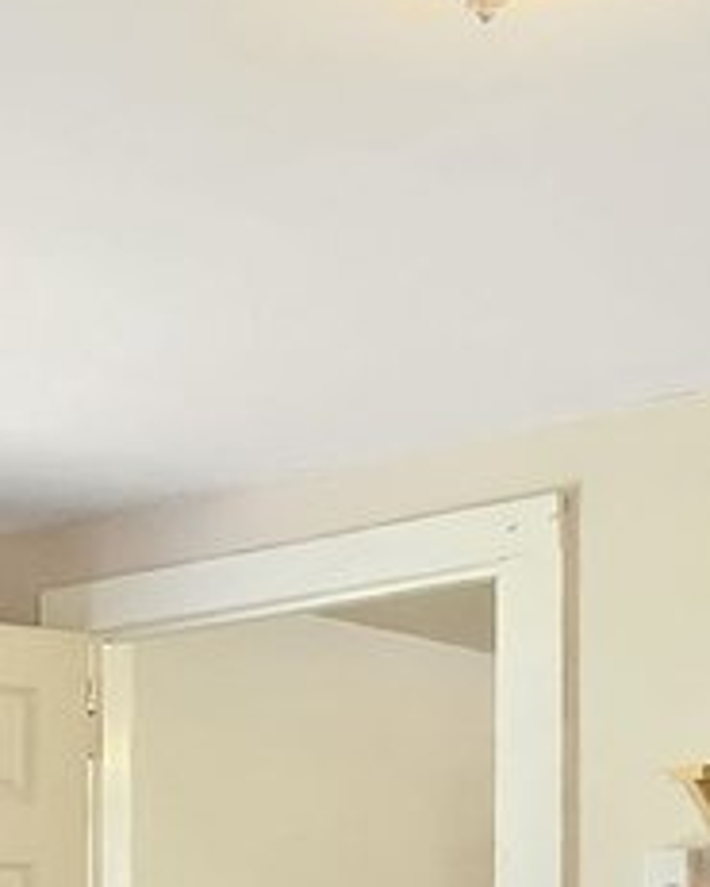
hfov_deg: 16.8
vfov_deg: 15.7
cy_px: 1916
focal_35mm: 88
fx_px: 2310
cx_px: -123
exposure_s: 1/60
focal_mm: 2.2
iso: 160
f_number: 2.2
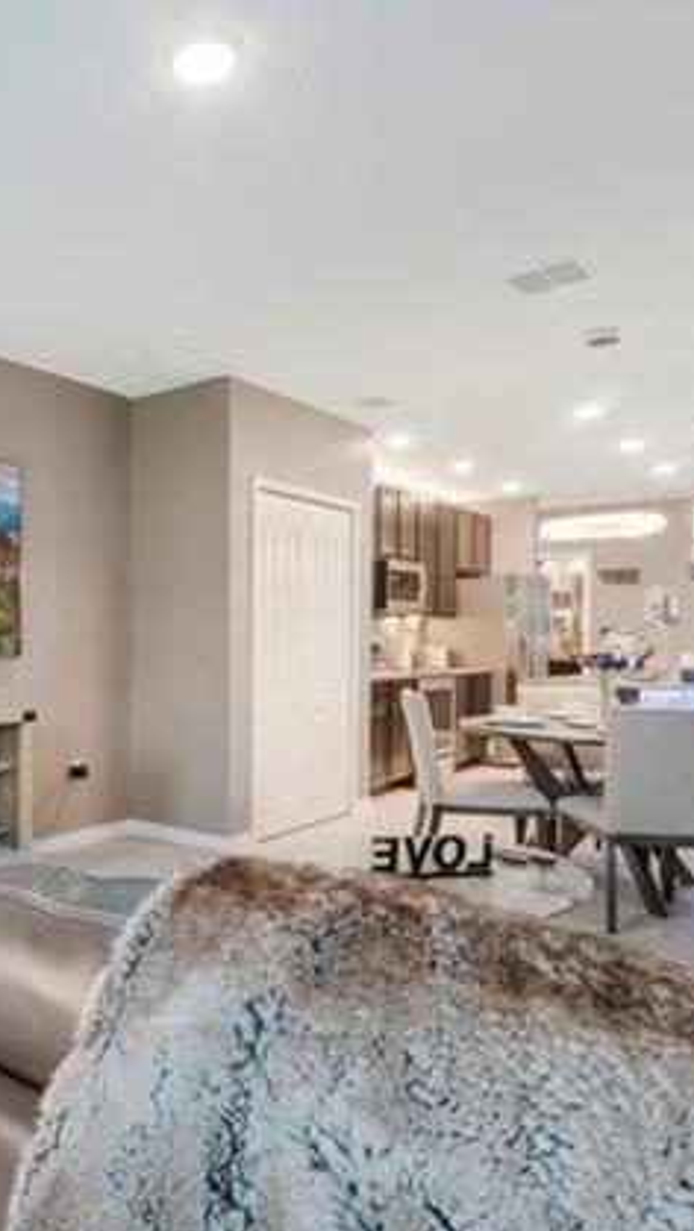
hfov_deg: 43.9
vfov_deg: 76.3
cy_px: 626
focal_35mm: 24
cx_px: 79
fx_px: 784
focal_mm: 10
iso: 200
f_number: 8
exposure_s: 1/5
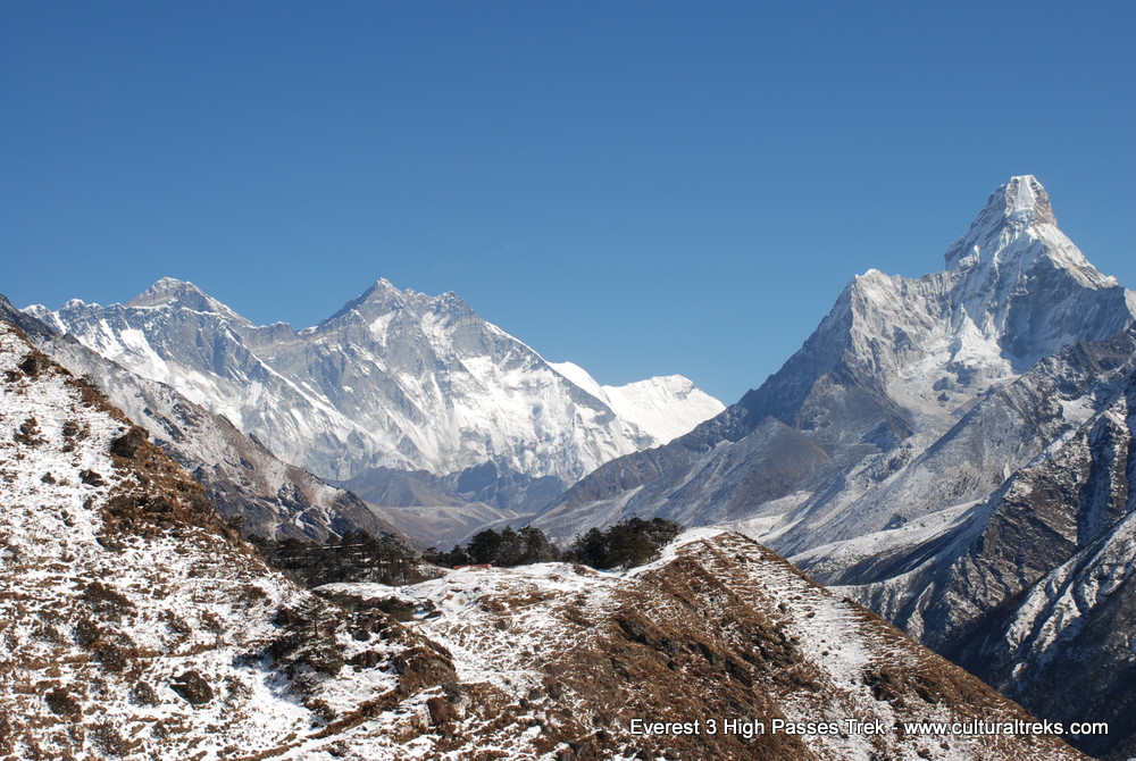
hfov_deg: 30.5
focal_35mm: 66
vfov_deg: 20.7
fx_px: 2086
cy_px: 380
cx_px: 568
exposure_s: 1/250
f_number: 9
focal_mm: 44
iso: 100
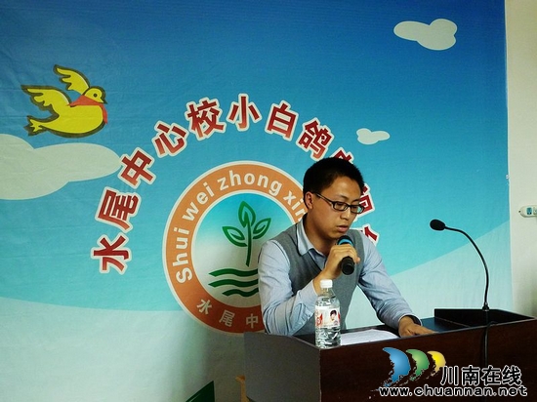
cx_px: 268
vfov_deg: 30.9
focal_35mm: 47
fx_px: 729
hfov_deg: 40.4
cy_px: 201
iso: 400
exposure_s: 1/30
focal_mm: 8.2
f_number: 4.7
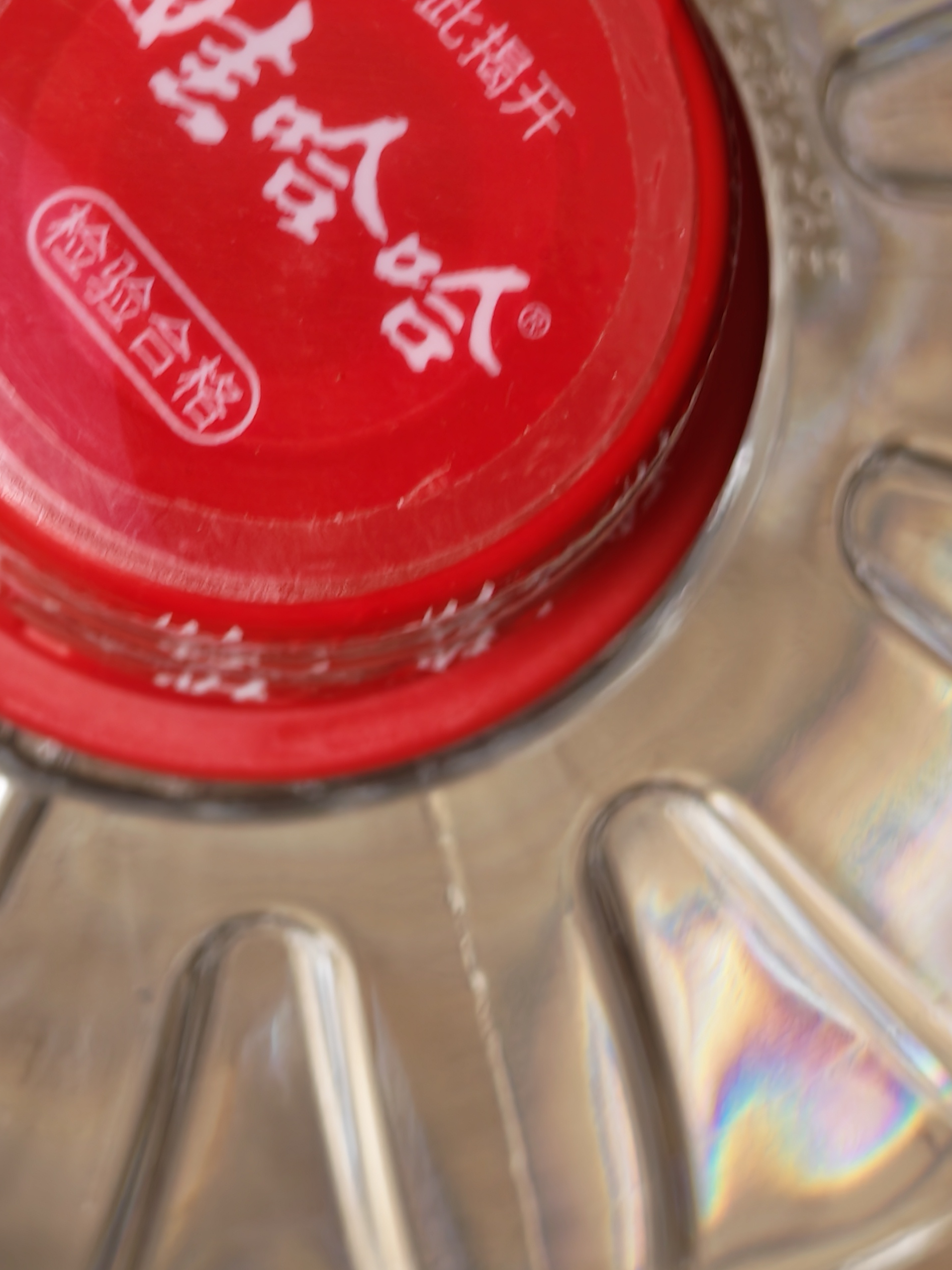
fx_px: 4767
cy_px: 392
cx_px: 257
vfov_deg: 15.1
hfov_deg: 11.4
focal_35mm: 130
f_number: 2.5
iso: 400
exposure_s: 1/33
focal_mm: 13.3
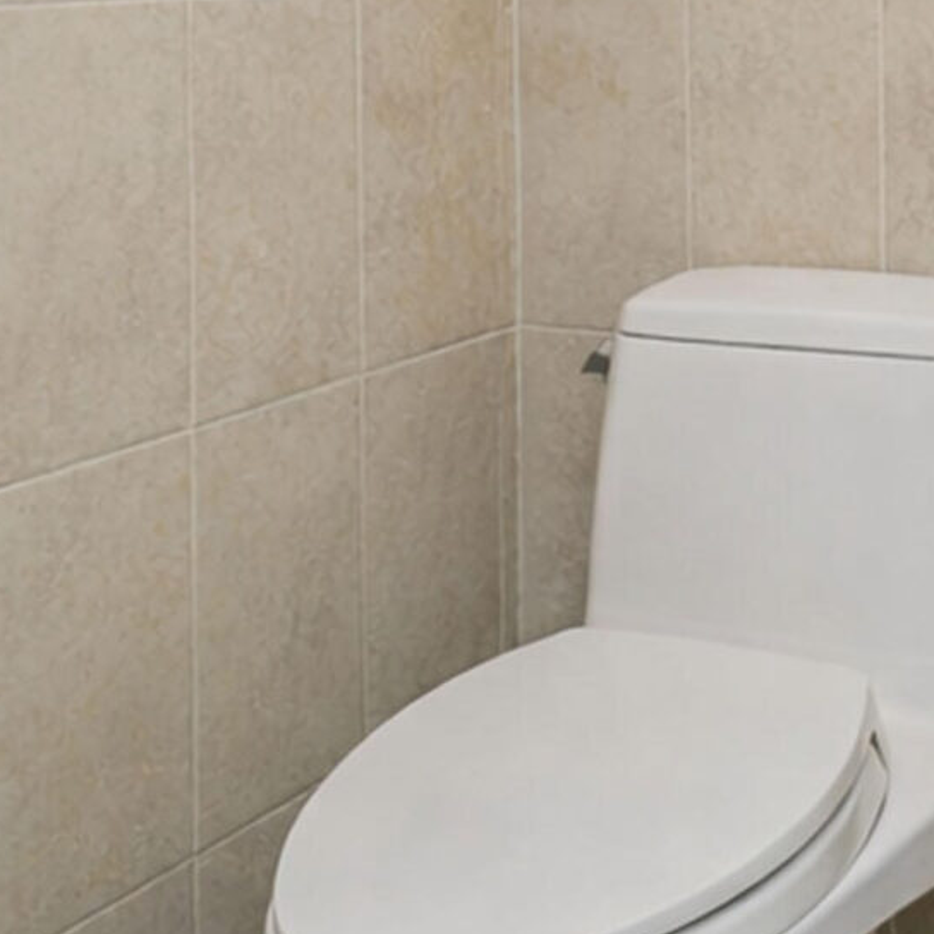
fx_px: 1954
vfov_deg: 24.9
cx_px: 898
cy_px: -104
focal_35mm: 64
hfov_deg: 25.7
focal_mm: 16
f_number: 4
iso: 64
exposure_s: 1/30
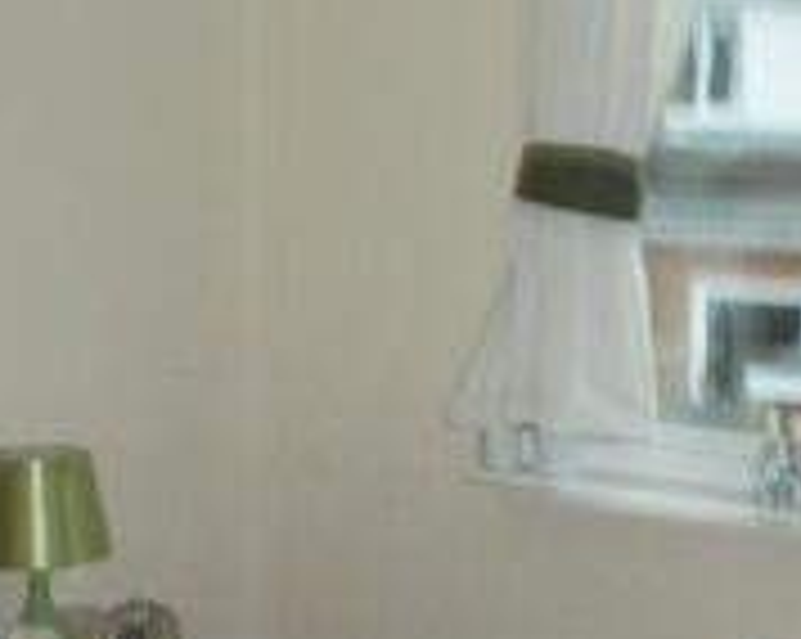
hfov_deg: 17.2
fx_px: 2652
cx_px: 430
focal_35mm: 112
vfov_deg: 13.5
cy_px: 682
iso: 160
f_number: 3.1
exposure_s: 1/30
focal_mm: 6.3
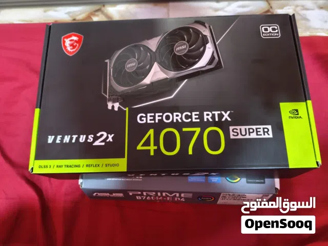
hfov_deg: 67.3
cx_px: 164
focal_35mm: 26
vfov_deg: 53.1
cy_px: 123
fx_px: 246
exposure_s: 1/14.3
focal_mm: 4.94
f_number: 1.5
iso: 1250
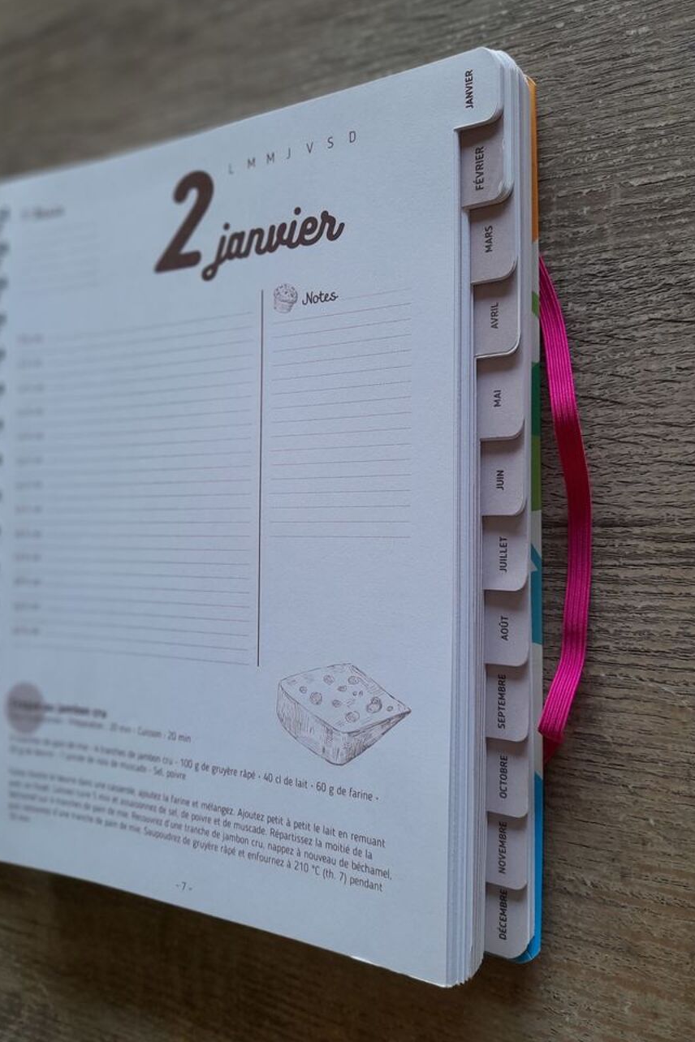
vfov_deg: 67.4
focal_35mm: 27
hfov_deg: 47.9
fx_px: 782
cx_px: 350
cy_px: 505
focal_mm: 4.6
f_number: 2
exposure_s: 1/60
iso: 125
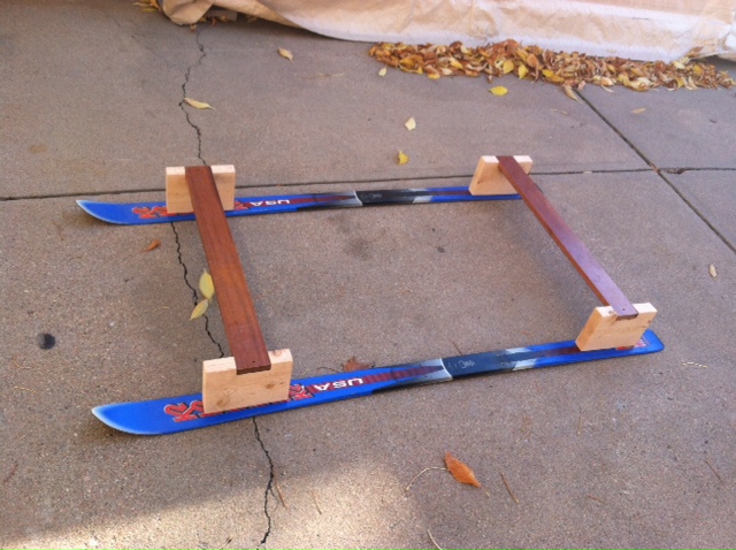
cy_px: 275
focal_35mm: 35
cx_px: 368
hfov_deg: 52.7
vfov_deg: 40.6
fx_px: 743
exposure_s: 1/120
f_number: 2.8
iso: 80
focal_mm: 3.85
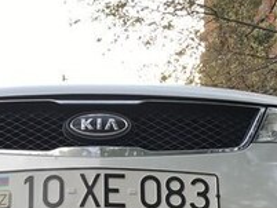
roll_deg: +0.2
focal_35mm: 92
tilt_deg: +5.0
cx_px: 94
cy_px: 283
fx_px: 737
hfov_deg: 21.2
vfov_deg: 15.2
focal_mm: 3.99
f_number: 1.8
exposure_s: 1/336
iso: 20
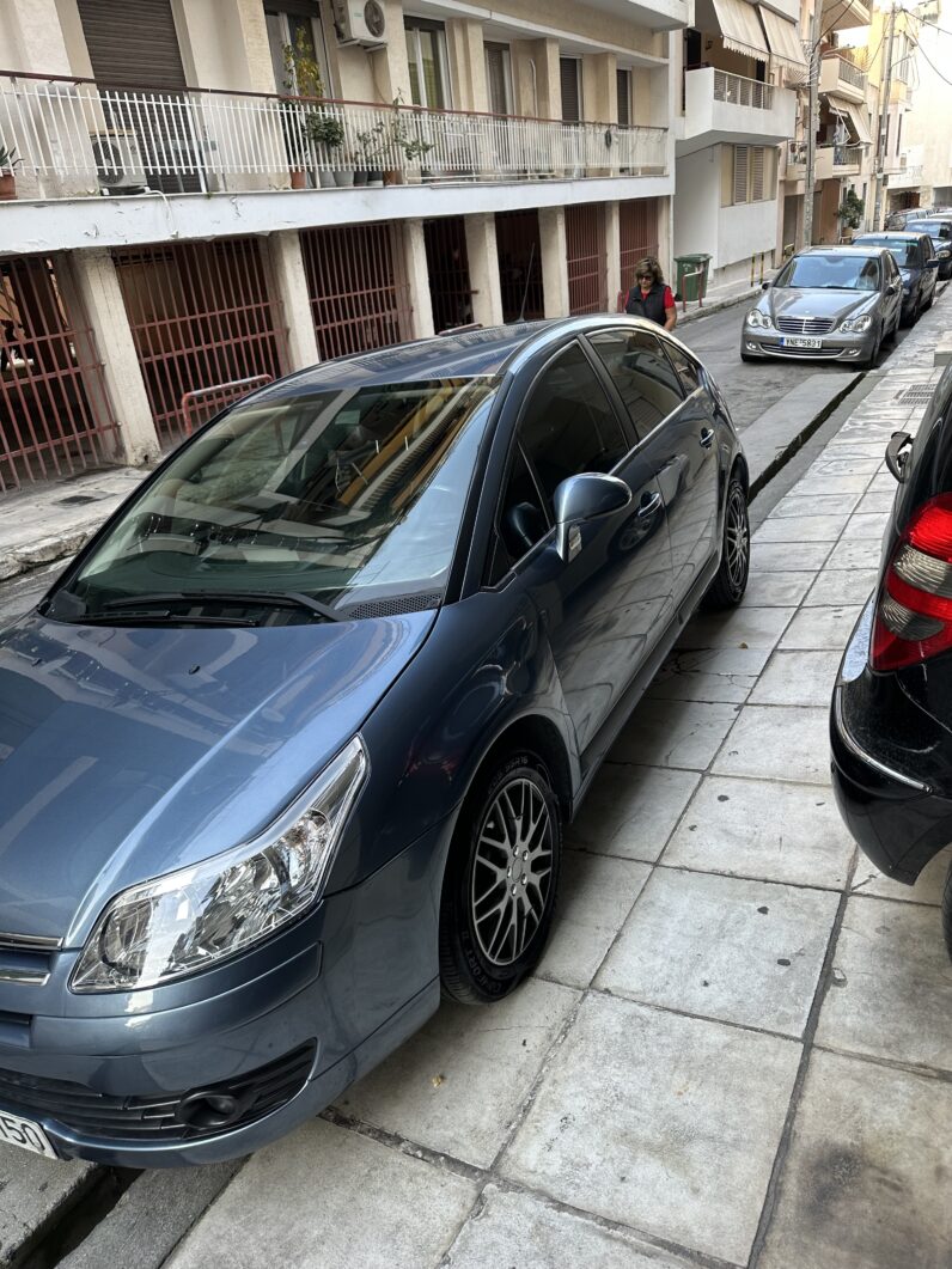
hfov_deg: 56.8
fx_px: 880
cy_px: 634
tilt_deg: -24.7
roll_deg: +6.1
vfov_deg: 71.6
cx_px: 476
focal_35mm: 24
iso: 80
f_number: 1.78
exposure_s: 1/121
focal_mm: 6.86
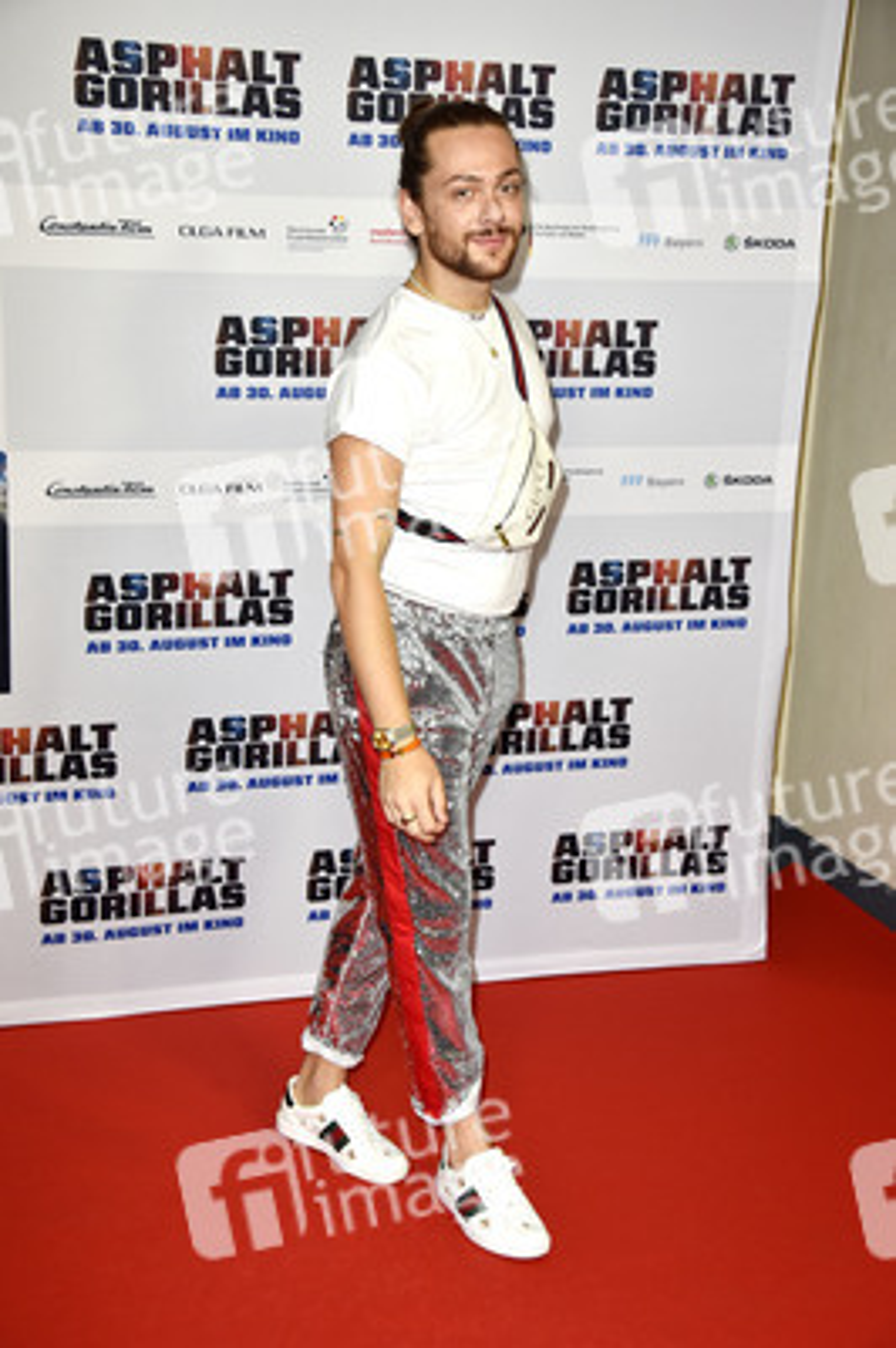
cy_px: 674
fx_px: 2094
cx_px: 448
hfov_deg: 24.2
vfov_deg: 35.7
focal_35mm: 56
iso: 640
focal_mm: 56
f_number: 5.6
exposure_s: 1/160
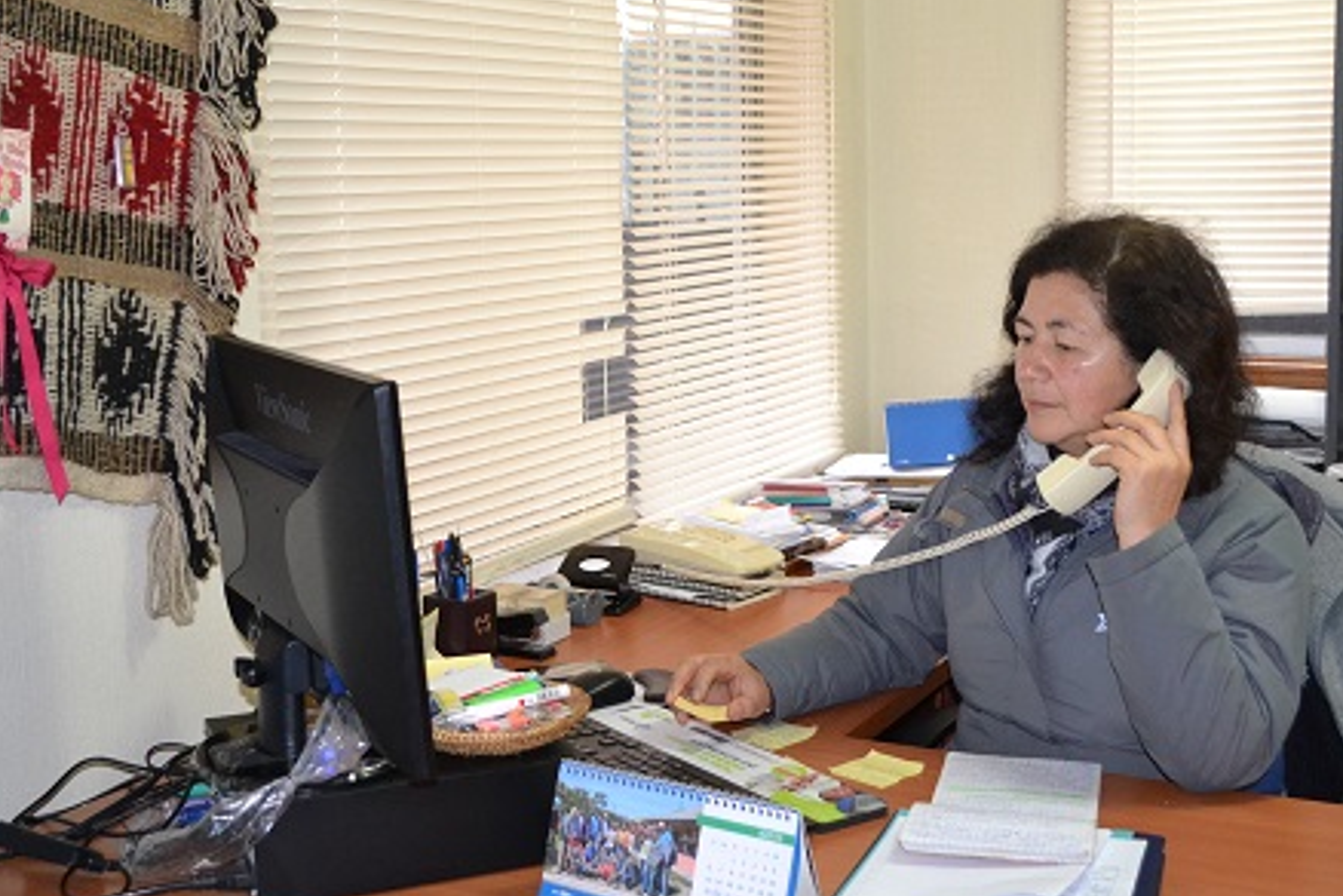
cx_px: 681
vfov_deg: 27.5
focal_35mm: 49
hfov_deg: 40.3
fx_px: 1828
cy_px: 370
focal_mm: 22
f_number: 3.8
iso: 2000
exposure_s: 1/60
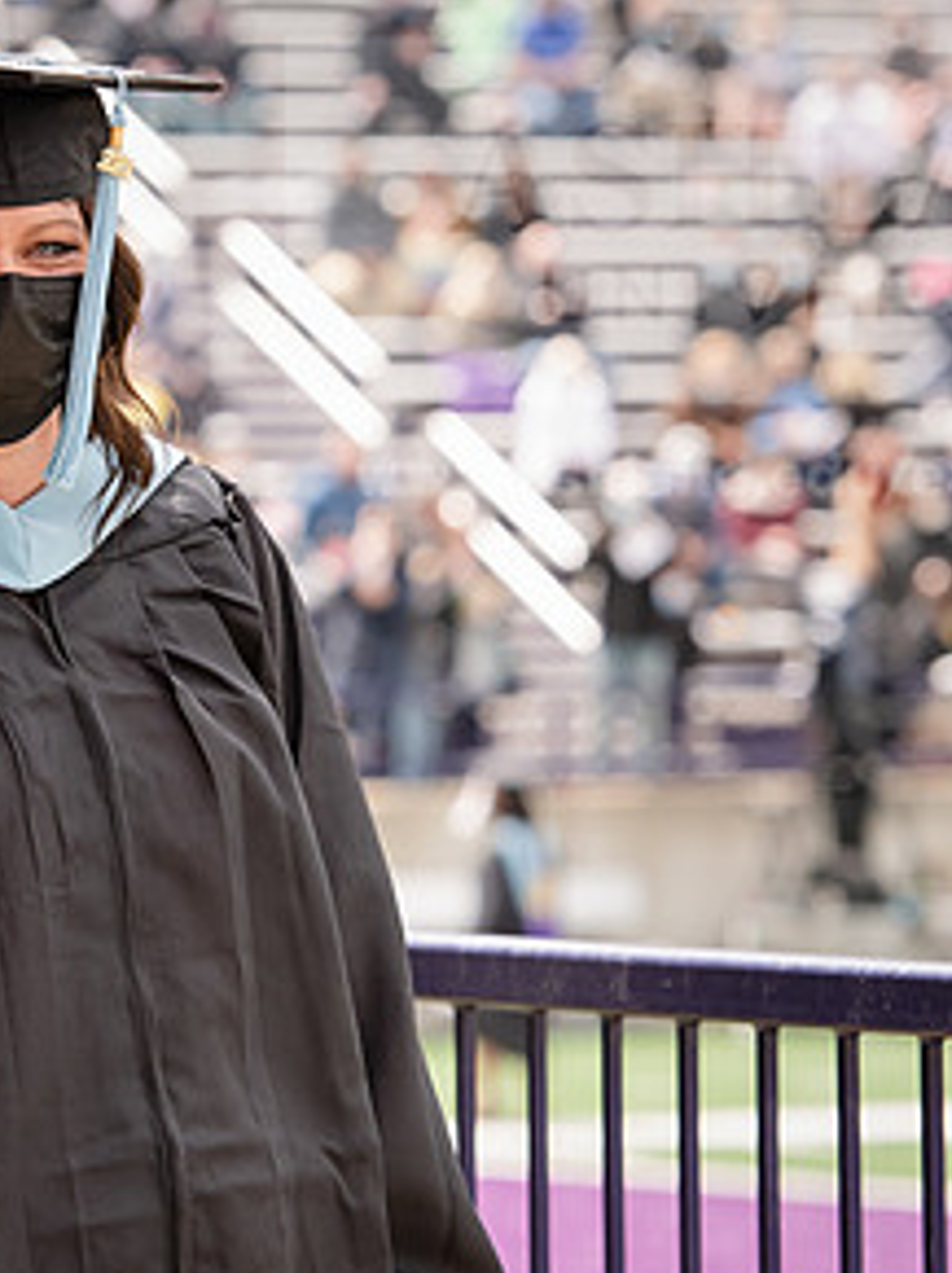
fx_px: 10246
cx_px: 154
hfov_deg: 5.3
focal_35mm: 279
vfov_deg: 7.1
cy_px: 568
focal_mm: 145
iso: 400
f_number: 5.6
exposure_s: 1/500
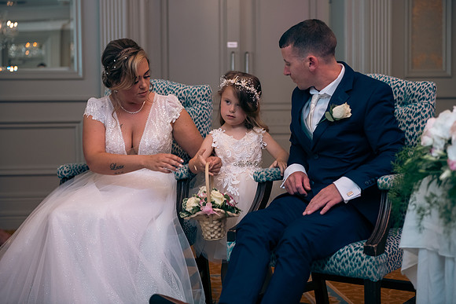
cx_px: 228
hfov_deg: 28.8
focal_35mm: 70
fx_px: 887
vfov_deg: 19.5
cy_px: 152
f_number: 3.5
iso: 640
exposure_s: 1/160
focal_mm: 70
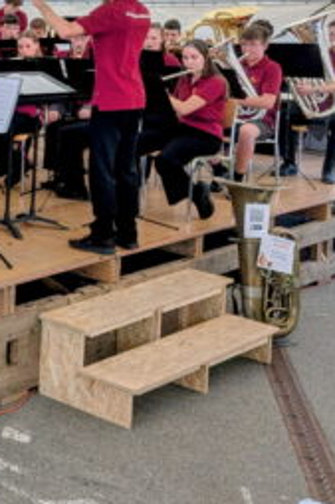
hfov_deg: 17.3
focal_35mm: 64
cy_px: 72
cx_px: -272
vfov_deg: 30.4
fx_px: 894
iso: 19
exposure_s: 1/1018
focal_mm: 6.9
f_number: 1.68
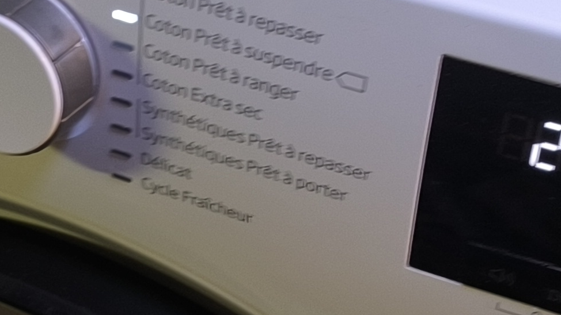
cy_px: 273
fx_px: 1562
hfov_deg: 20.2
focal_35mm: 105
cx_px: 160
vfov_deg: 11.5
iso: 1250
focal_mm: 6.14
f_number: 1.65
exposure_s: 1/25
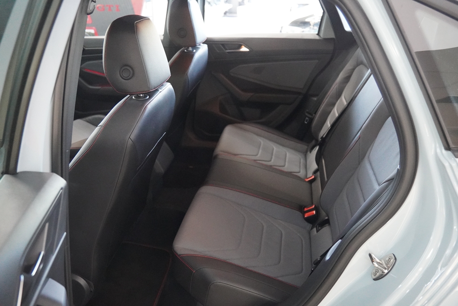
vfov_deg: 43.6
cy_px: 153
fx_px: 382
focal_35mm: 30
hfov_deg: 61.9
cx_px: 229
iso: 6400
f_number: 2.8
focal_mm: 20
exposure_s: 1/160
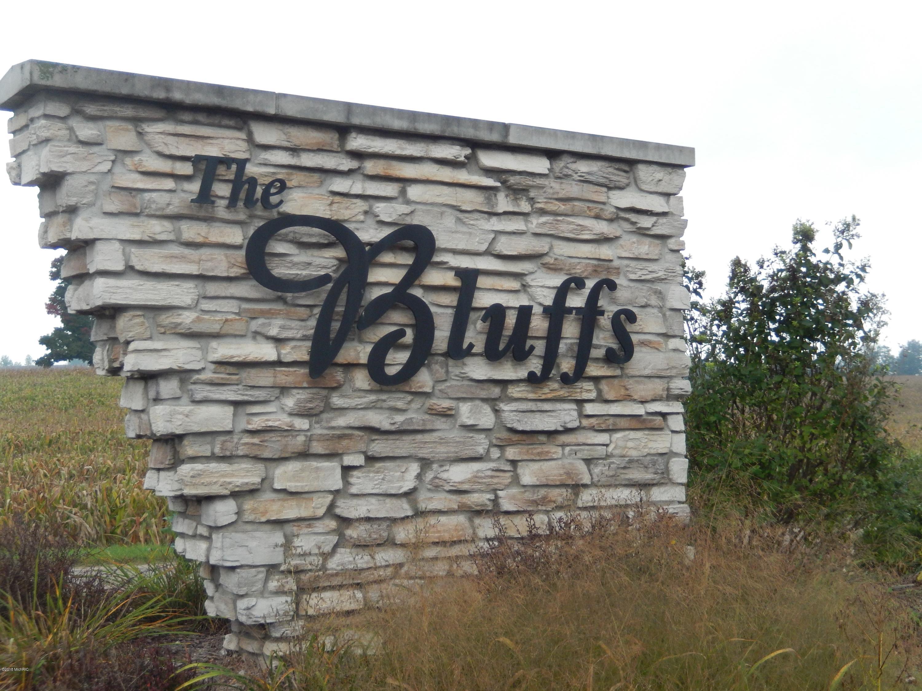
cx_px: 461
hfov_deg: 37.5
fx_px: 1358
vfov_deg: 28.6
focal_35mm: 51
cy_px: 346
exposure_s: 1/250
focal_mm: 9.2
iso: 280
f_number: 4.5
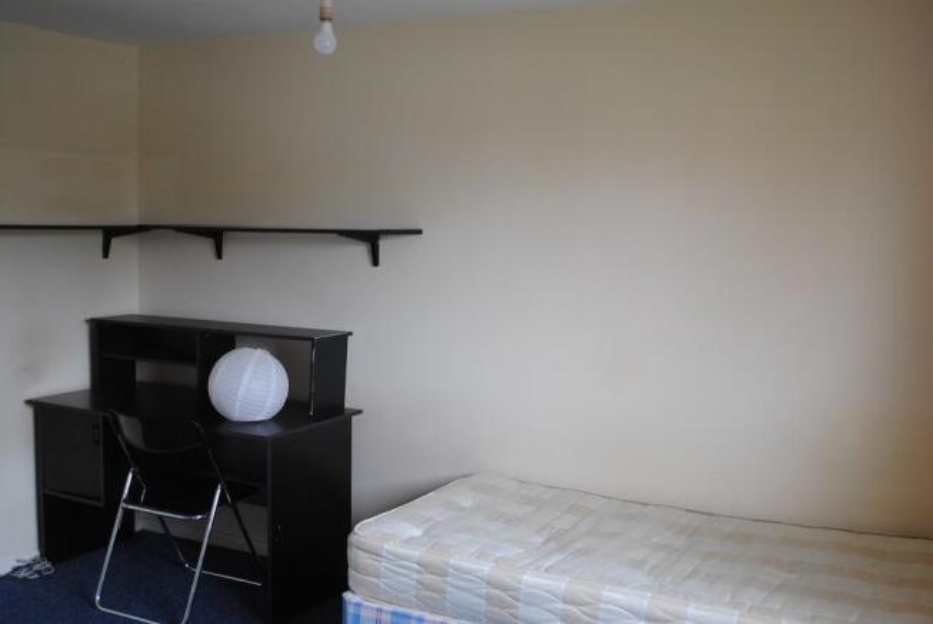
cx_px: 466
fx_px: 934
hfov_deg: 53.1
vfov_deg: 37.0
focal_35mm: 36
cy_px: 312
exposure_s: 1/30
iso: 280
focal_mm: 24
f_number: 4
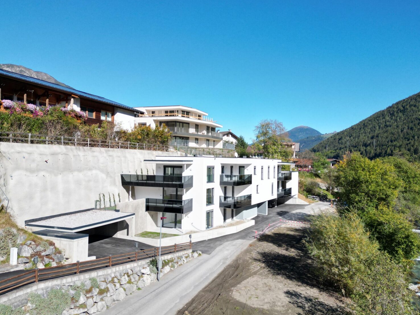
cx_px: 218
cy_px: 160
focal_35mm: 26
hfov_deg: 67.3
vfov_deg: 53.1
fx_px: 315
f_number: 1.7
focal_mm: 6.72
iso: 200
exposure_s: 1/4000
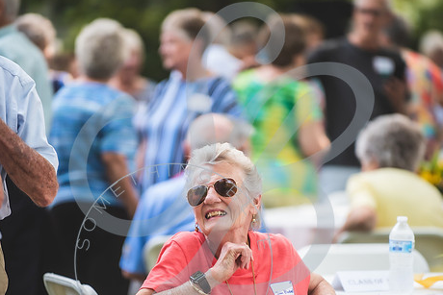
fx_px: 3102
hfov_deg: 8.2
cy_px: 181
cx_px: 222
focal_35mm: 252
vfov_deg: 5.5
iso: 400
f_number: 2.8
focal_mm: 200
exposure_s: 1/400
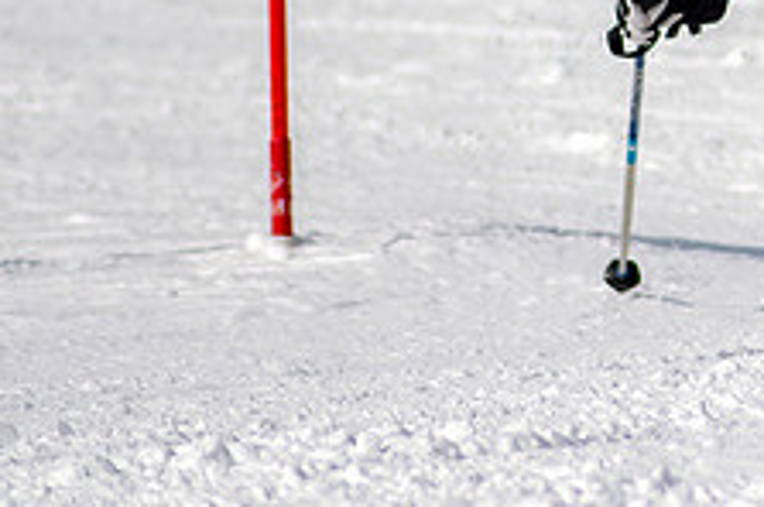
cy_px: -25
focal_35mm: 1395
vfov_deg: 1.0
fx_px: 29562
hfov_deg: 1.5
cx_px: 908
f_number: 2.8
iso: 100
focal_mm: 300
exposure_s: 1/6400
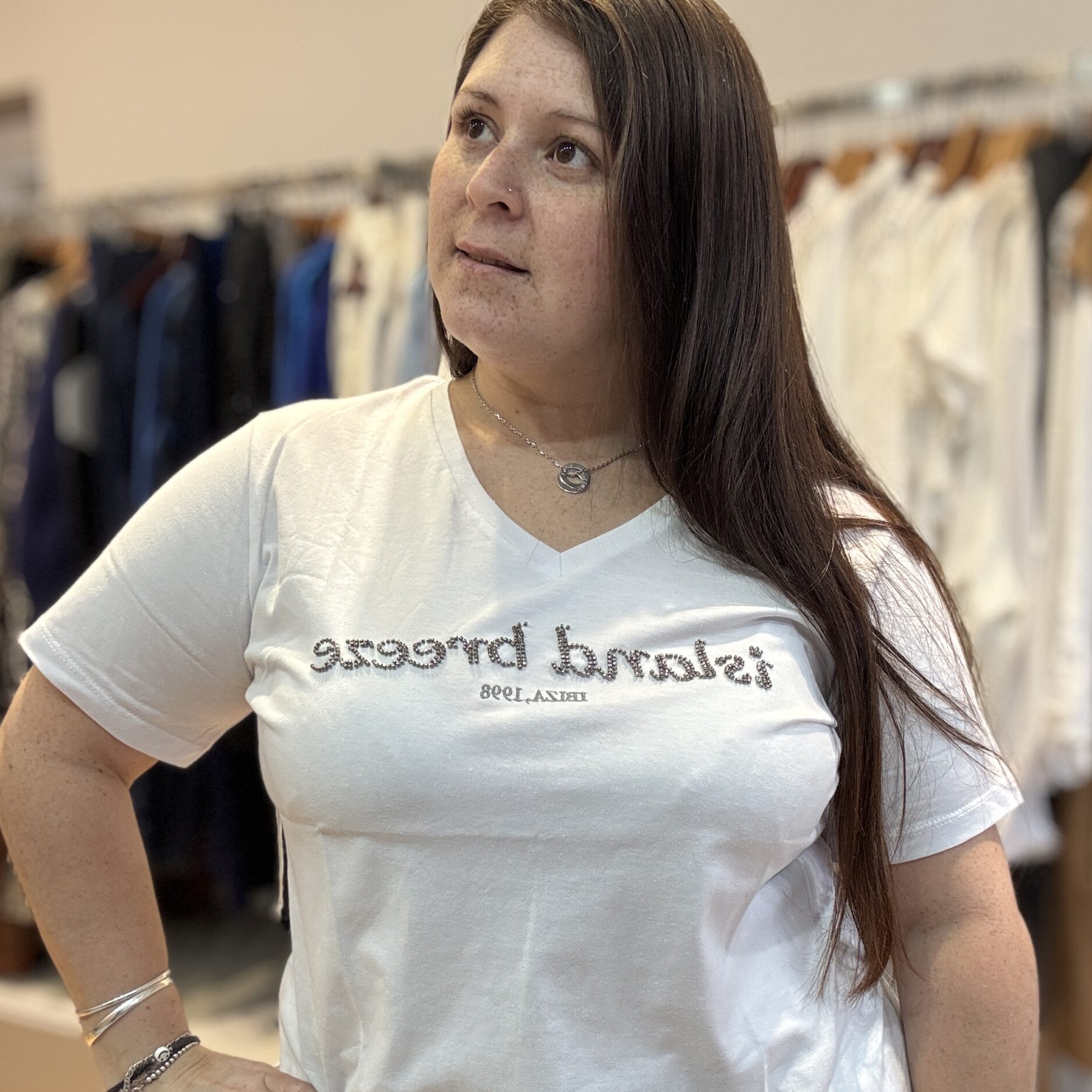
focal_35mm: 36
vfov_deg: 45.6
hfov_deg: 46.0
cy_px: 691
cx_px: 548
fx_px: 1285
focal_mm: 2.69
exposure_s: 1/50
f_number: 1.9
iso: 80
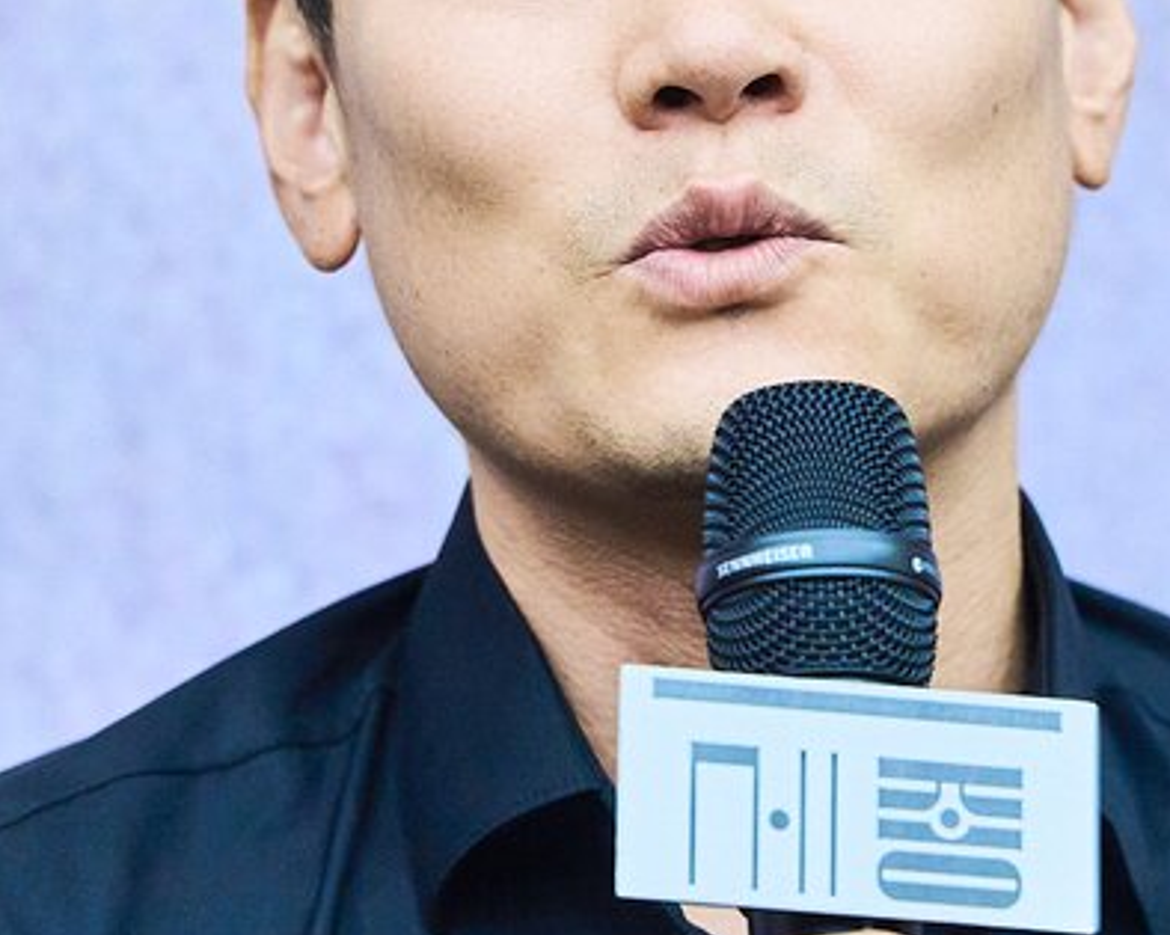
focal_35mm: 450
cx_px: 837
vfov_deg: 3.4
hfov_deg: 4.3
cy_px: 524
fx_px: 15579
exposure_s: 1/160
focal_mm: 135
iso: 2000
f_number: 3.2
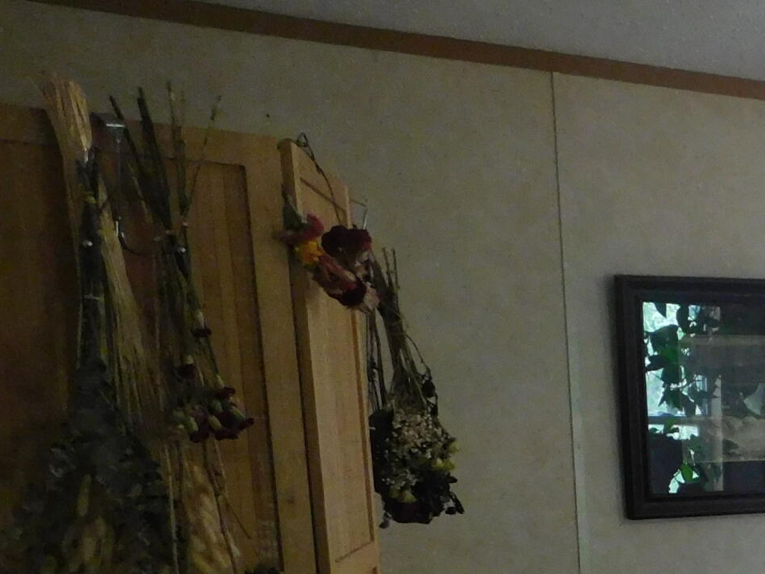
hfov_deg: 22.1
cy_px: 726
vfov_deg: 19.1
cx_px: 1163
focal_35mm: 72
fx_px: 1592
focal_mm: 4
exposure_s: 1/30
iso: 360
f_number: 3
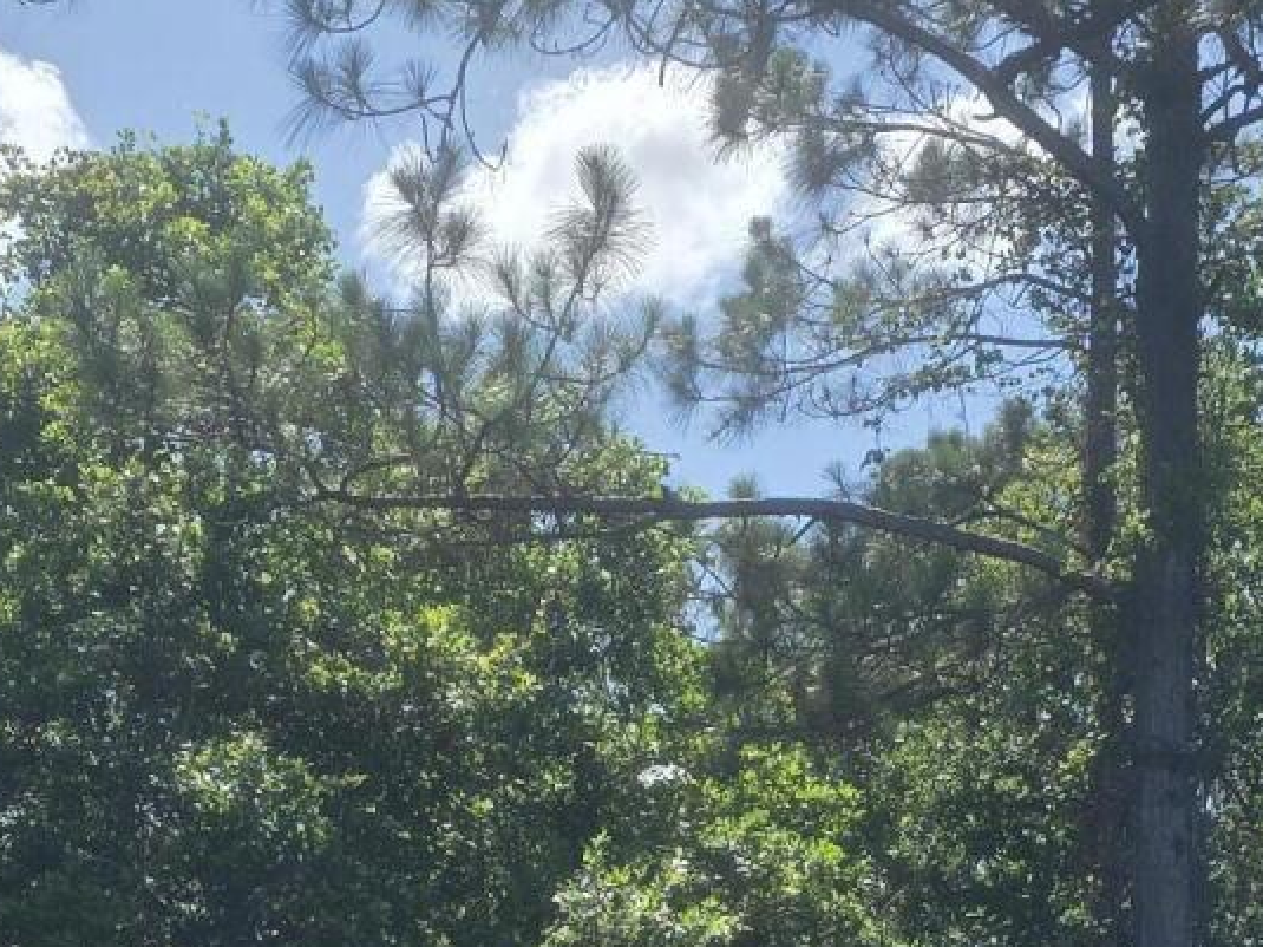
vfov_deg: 15.9
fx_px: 3137
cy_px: 1374
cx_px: 451
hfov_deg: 22.7
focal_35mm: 86
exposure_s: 1/752
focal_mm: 6.3
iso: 12
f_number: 1.7
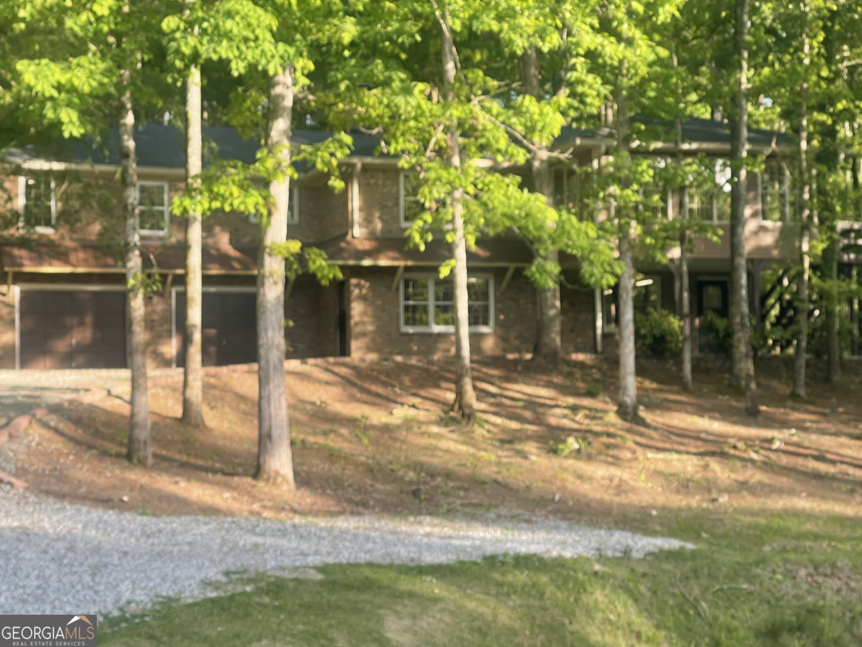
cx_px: 431
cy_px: 324
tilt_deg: +1.9
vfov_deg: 22.9
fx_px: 1594
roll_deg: +1.1
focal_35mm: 64
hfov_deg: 30.3
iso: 20
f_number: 2.2
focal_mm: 7.5
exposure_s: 1/126
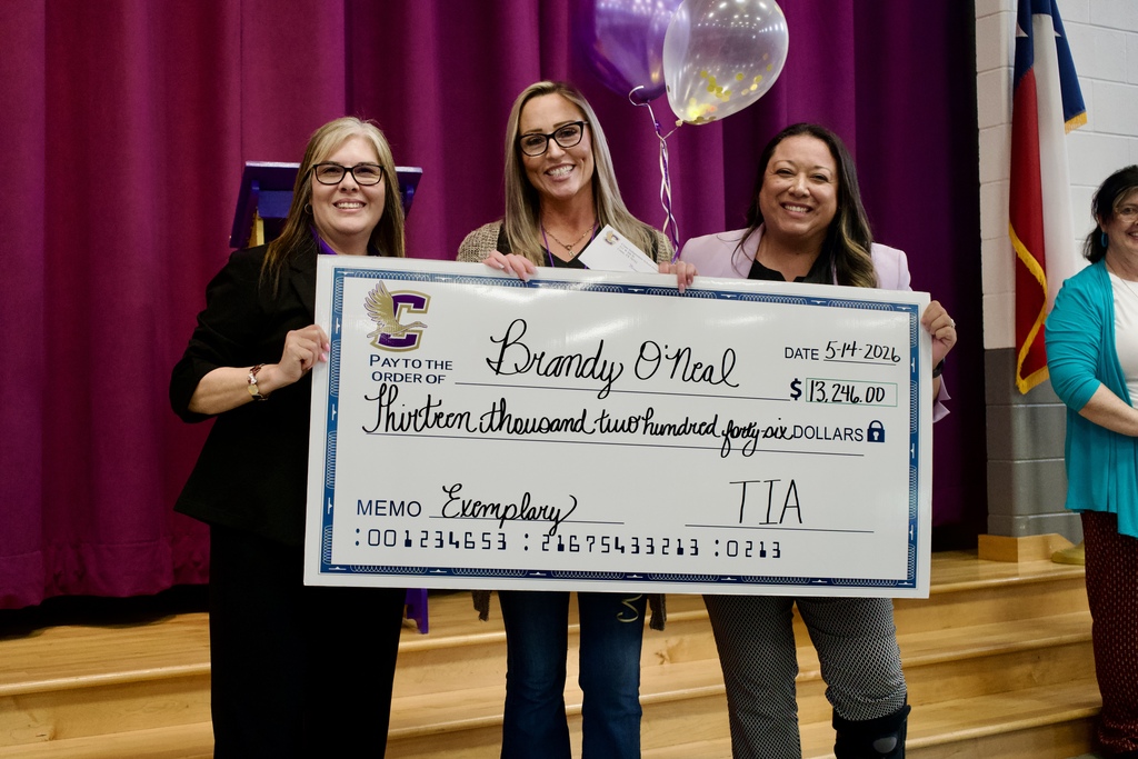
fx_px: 1423
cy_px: 380
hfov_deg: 43.6
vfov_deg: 29.9
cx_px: 569
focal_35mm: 45
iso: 5000
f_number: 4.5
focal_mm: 45
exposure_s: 1/160
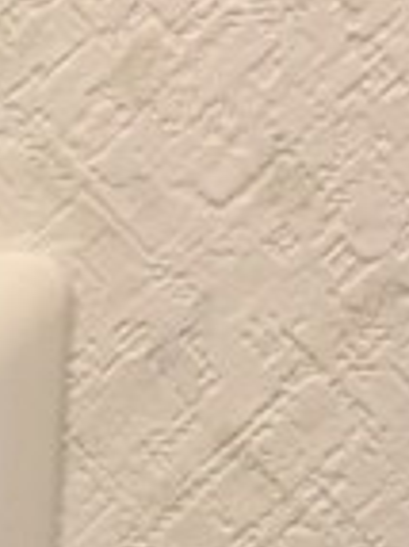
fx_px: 2051
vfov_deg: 14.2
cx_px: -409
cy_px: 807
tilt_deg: -9.7
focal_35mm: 130
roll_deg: -0.1
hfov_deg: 10.5
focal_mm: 4.15
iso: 40
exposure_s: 1/30
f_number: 2.2
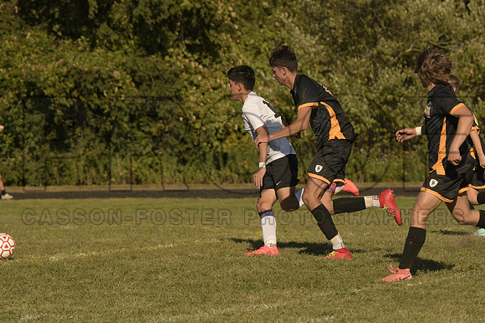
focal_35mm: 277
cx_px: 242
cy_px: 162
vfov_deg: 5.0
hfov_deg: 7.4
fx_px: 3730
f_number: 6.3
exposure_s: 1/2500
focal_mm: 185
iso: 400
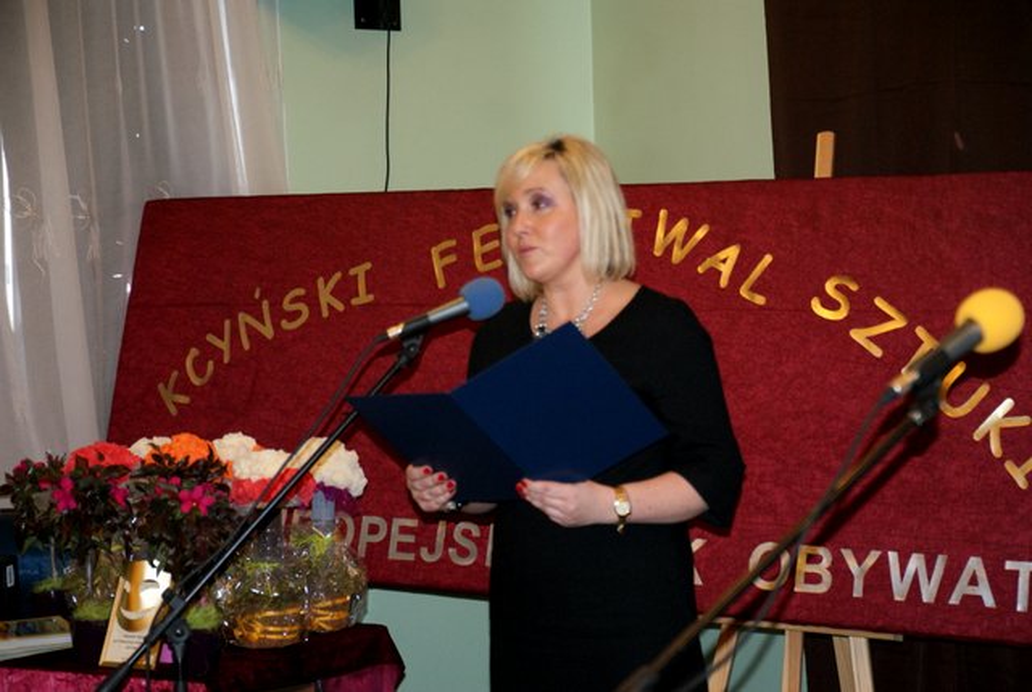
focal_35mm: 75
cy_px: 346
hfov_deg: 26.9
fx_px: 2153
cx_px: 516
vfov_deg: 18.2
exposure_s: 1/80
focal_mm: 50
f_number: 2.8
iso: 800
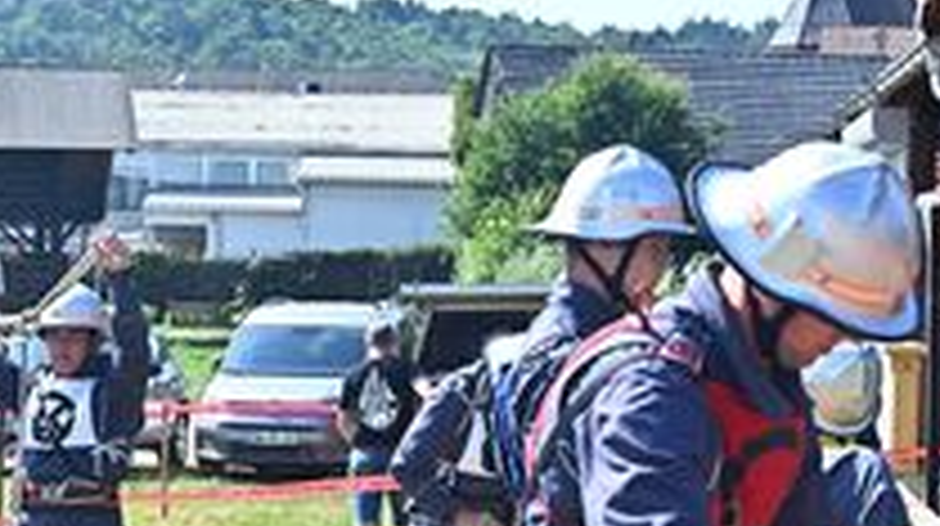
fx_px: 3934
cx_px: -27
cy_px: 625
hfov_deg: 13.4
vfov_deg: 7.6
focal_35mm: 158
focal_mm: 70
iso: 1600
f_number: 11
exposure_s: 1/1000
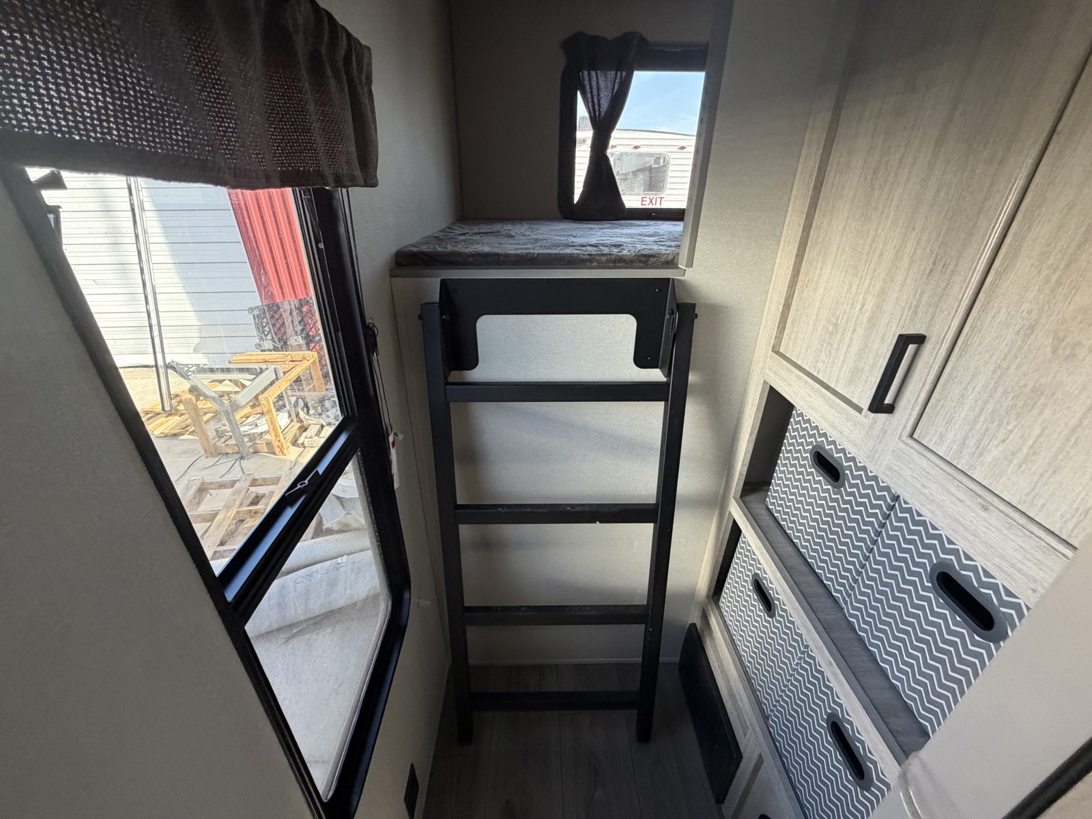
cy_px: 410
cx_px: 546
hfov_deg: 102.1
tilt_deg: -28.2
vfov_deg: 85.7
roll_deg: -0.9
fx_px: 442
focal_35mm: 14
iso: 320
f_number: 2.2
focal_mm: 2.22
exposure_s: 1/121
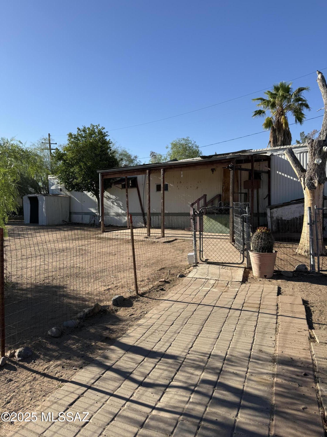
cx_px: 164
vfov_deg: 71.6
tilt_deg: -4.0
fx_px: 302
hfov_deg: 56.8
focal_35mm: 24
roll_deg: +0.6
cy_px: 218
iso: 80
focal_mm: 6.76
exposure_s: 1/3759
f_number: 1.78
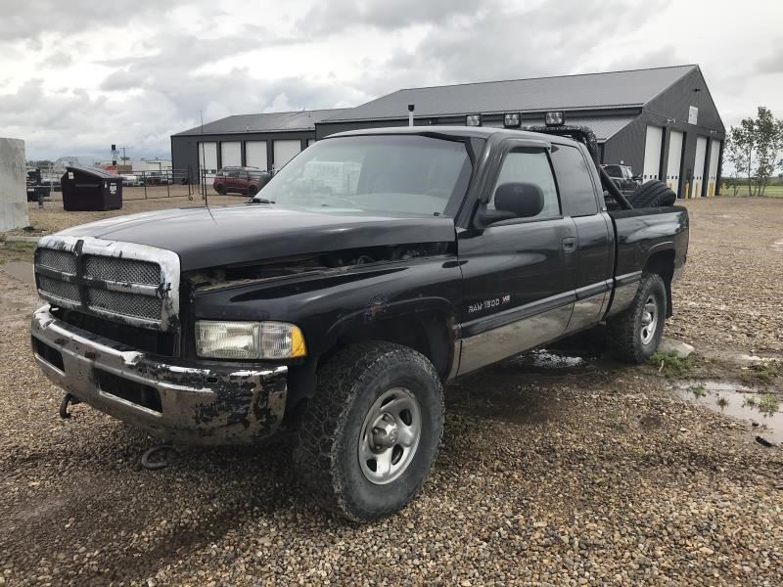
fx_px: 633
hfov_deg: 63.4
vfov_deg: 49.7
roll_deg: -0.2
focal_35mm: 28
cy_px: 294
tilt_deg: -9.5
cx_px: 392
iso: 20
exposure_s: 1/2037
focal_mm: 3.99
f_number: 1.8
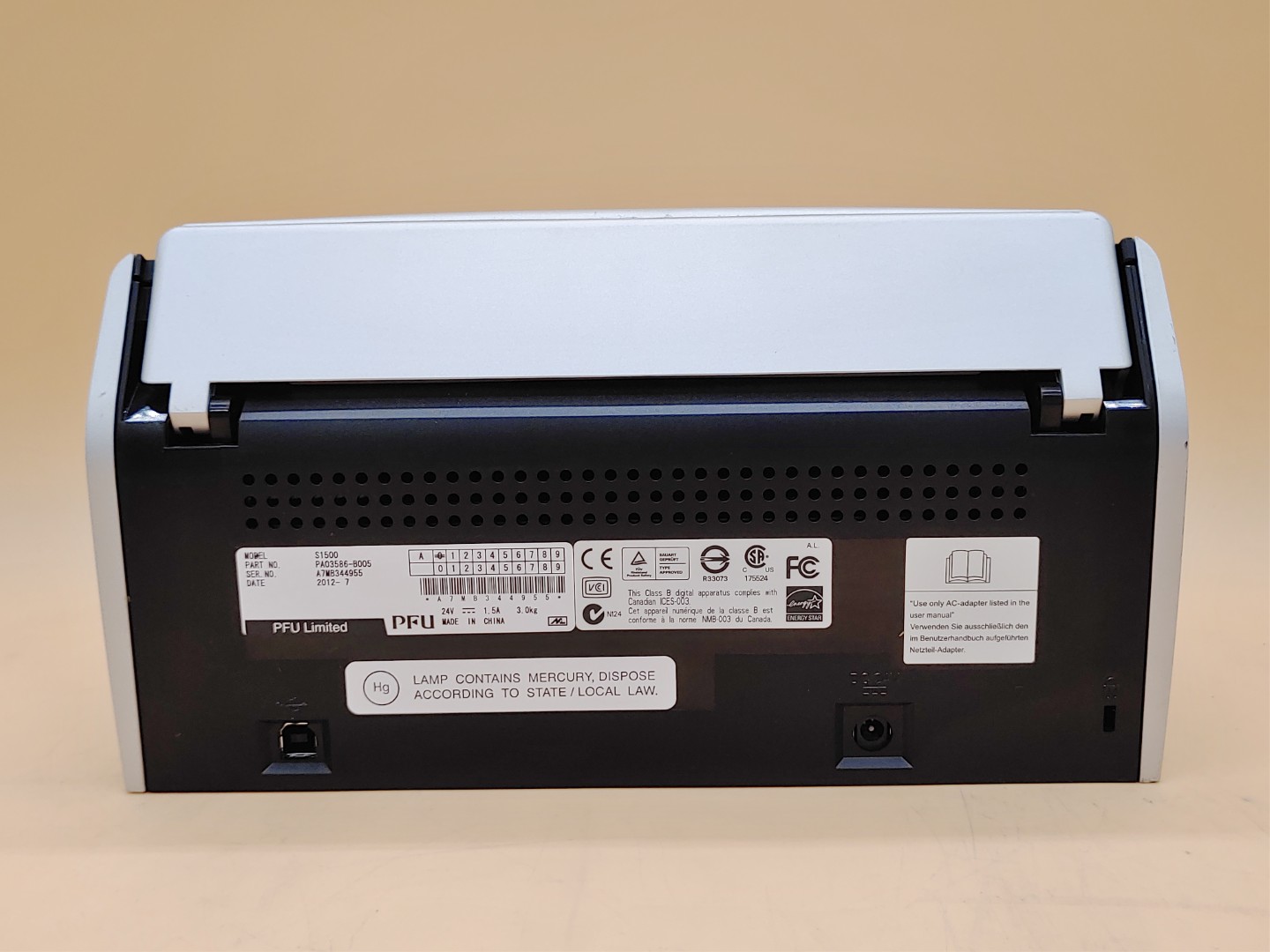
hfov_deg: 51.4
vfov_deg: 39.7
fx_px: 1321
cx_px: 635
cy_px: 476
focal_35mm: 36
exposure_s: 1/168
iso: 50
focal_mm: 4.36
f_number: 1.8
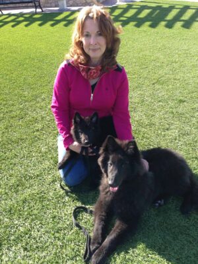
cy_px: 132
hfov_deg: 42.9
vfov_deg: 55.4
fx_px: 252
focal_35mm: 33
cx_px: 99
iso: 50
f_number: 2.4
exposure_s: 1/278
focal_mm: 4.1
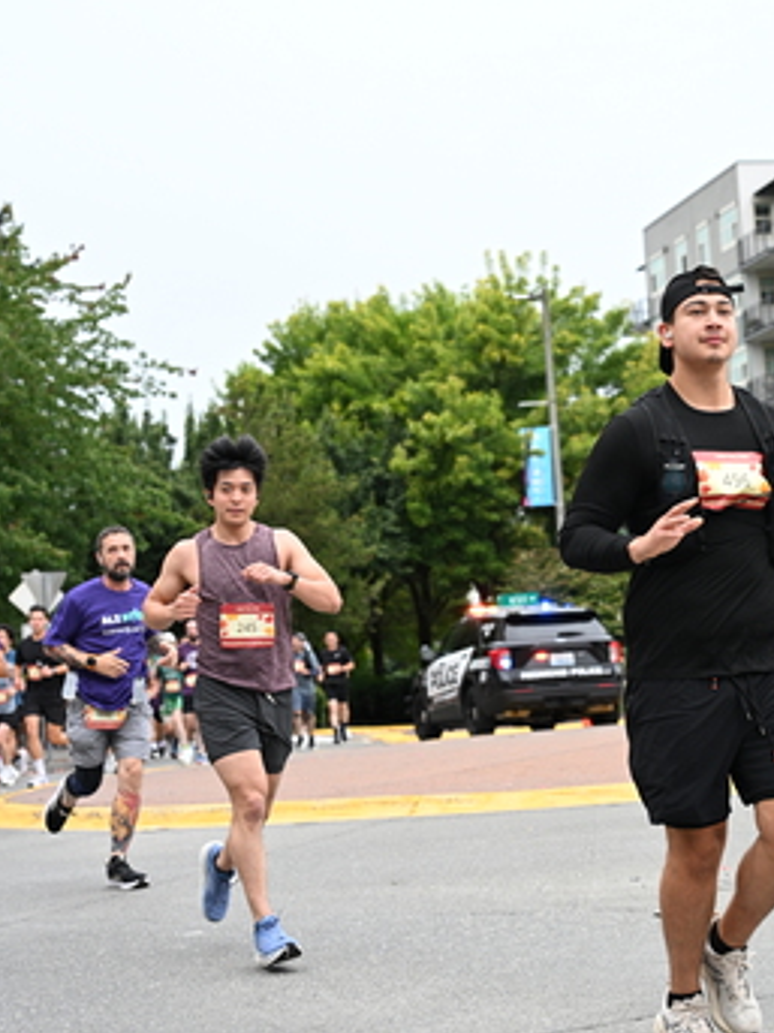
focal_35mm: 74
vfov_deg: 26.3
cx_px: 532
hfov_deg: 19.8
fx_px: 2208
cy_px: 524
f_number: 4
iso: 1600
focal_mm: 48
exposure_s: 1/800
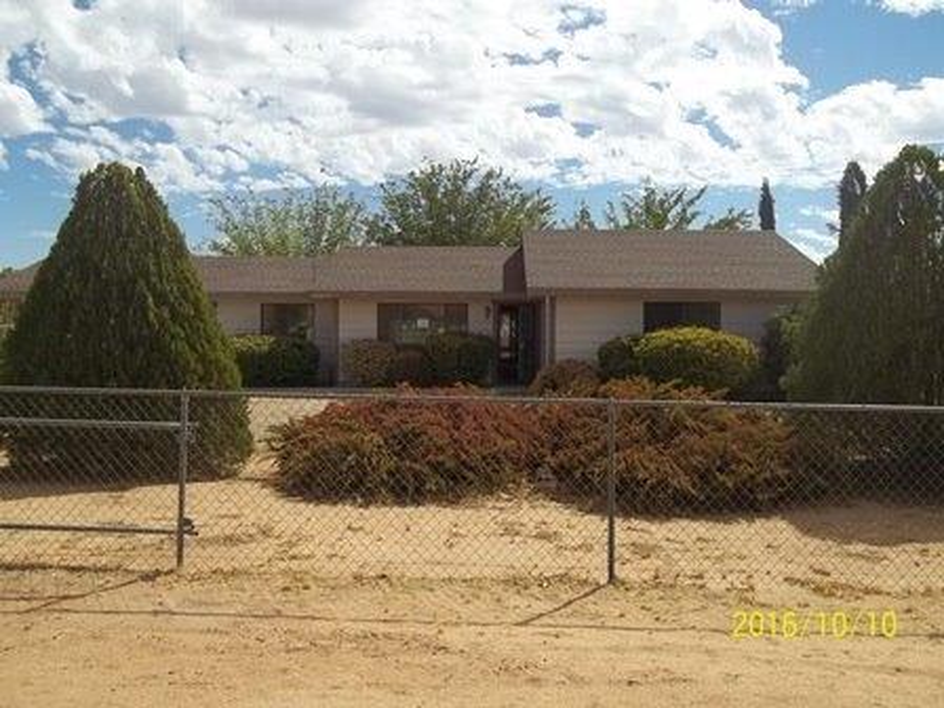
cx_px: 472
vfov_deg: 44.2
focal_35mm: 32
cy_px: 354
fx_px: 873
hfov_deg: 56.8
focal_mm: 5.7
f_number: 8.8
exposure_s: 1/250
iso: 64
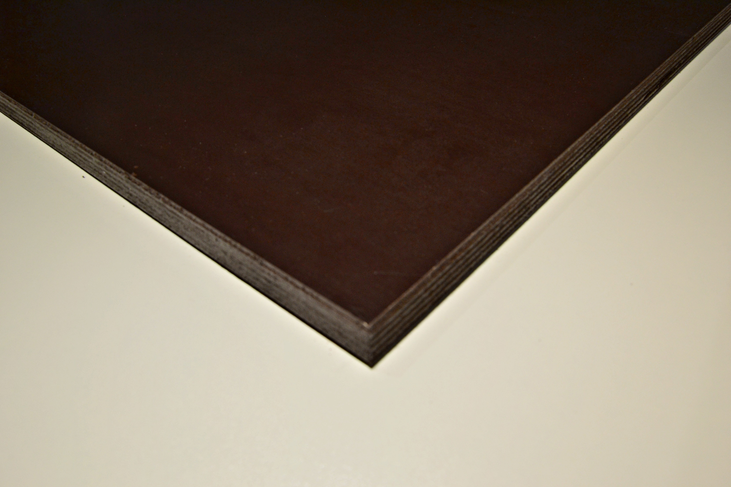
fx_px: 640
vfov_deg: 41.7
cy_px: 244
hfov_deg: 59.5
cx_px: 366
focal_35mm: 32
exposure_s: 1/125
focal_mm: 21
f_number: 9
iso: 400
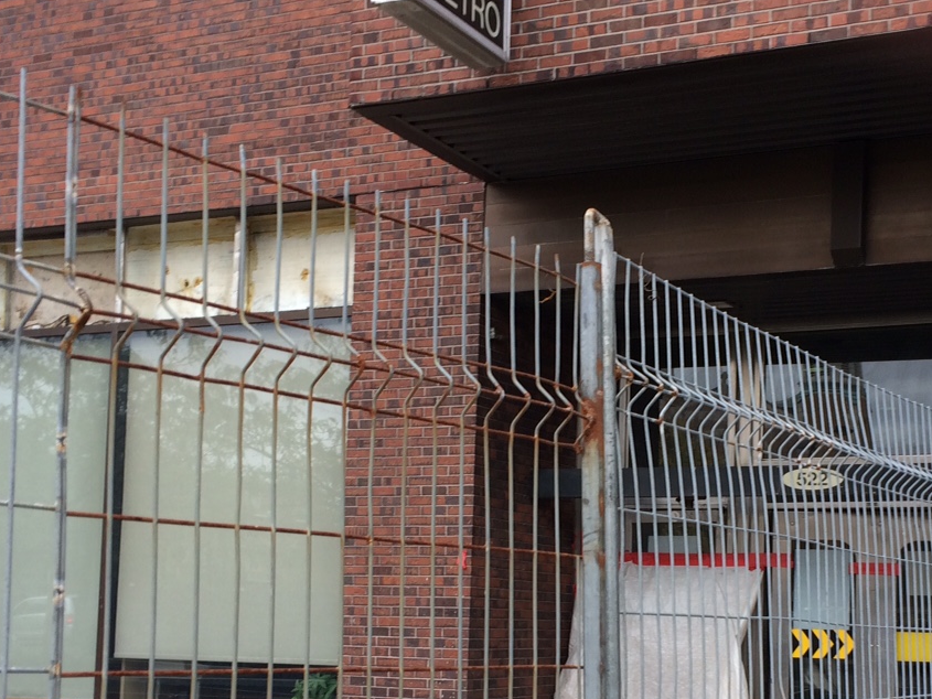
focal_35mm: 56
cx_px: 636
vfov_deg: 25.8
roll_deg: -0.2
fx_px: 1508
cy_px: 521
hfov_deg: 34.0
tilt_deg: +1.6
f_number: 2.2
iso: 32
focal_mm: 4.15
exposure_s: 1/120
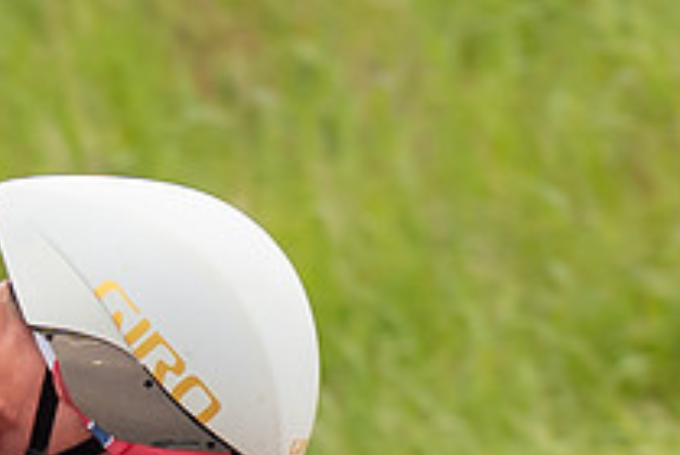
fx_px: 32686
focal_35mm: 1728
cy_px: 472
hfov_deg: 1.2
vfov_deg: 0.8
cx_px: -90
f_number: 3.5
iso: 400
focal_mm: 200
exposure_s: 1/1000
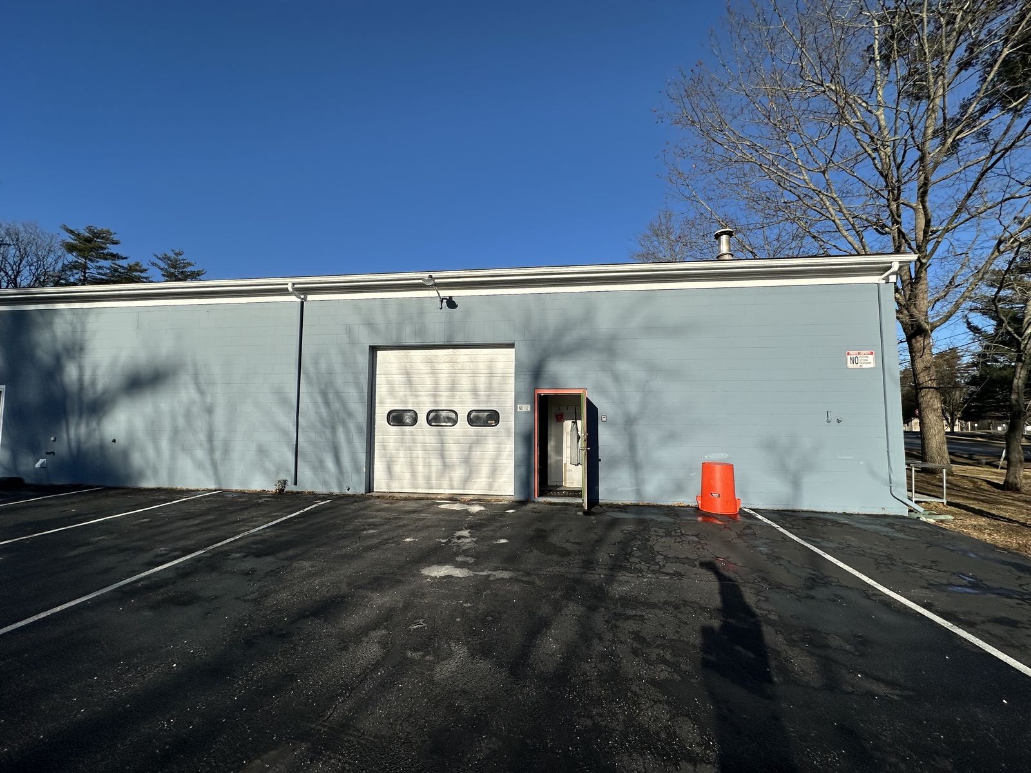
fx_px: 417
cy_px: 386
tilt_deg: +3.9
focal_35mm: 14
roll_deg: -1.7
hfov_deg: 102.1
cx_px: 516
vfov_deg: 85.7
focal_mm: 2.22
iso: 40
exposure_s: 1/3731
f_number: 2.2
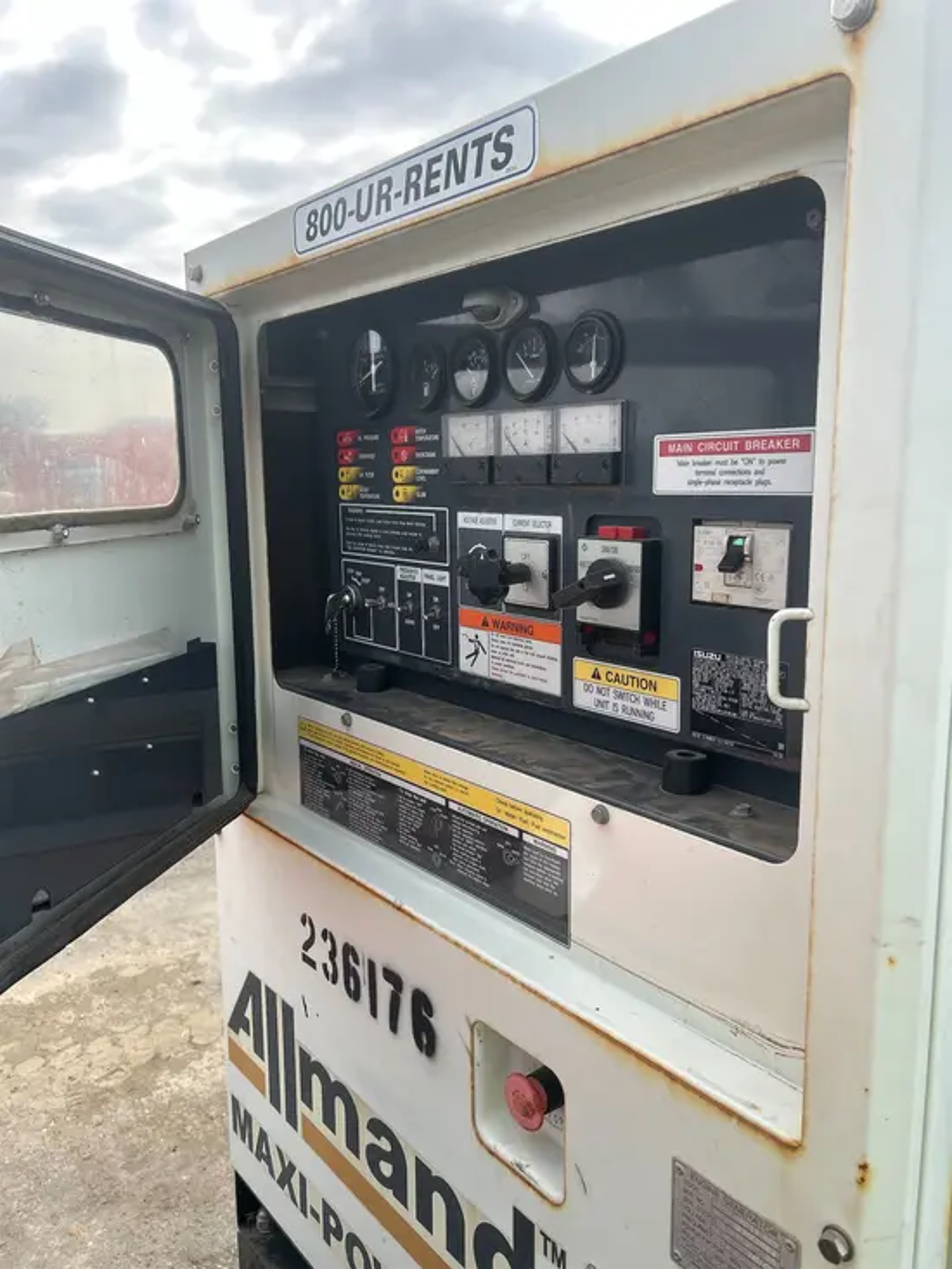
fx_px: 953
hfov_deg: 53.1
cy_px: 634
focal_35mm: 26
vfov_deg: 67.3
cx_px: 476
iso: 50
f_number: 1.5
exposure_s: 1/1112
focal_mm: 5.7
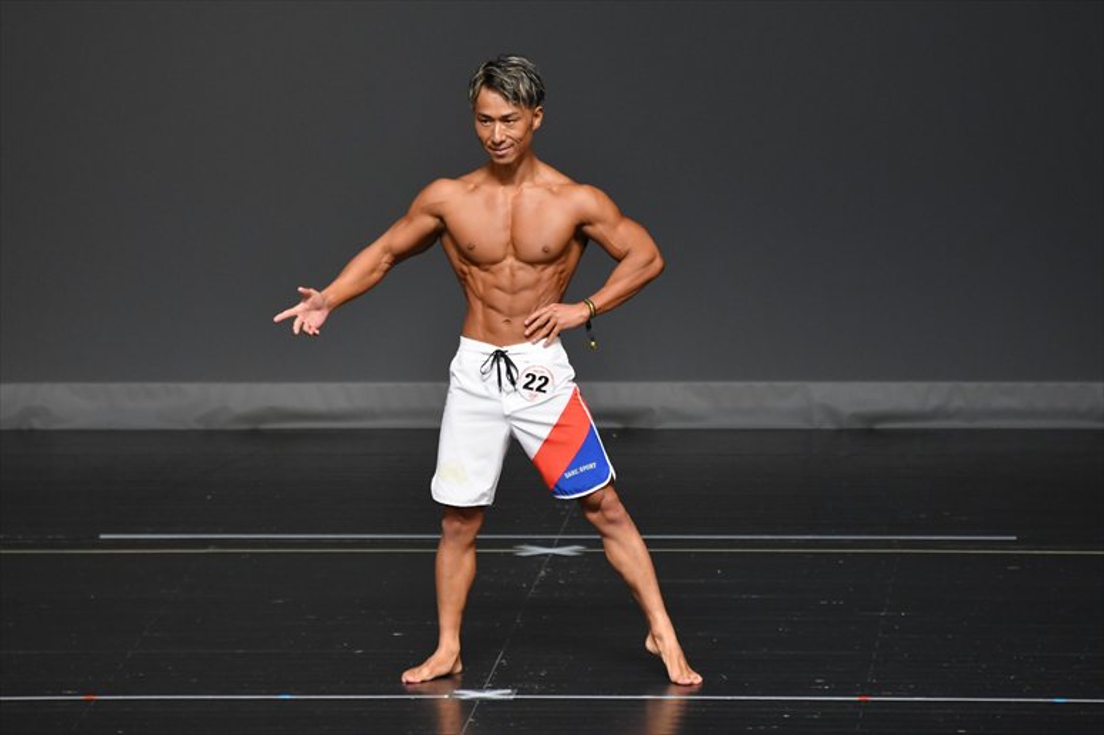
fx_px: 11495
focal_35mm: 375
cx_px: 552
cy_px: 368
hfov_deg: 5.5
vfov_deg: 3.7
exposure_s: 1/400
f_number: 5.6
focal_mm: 250
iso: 2000
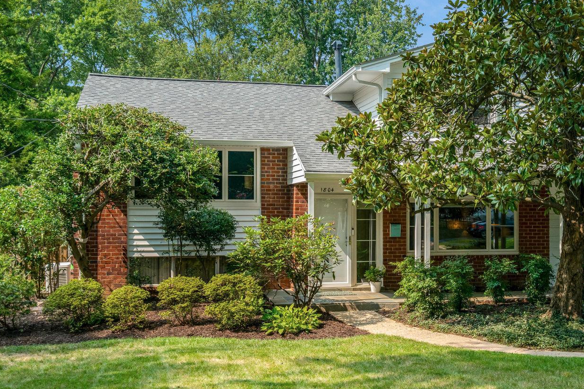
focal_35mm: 48
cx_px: 401
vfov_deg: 28.1
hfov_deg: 40.5
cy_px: 206
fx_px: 779
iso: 1250
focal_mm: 29
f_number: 8
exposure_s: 1/800
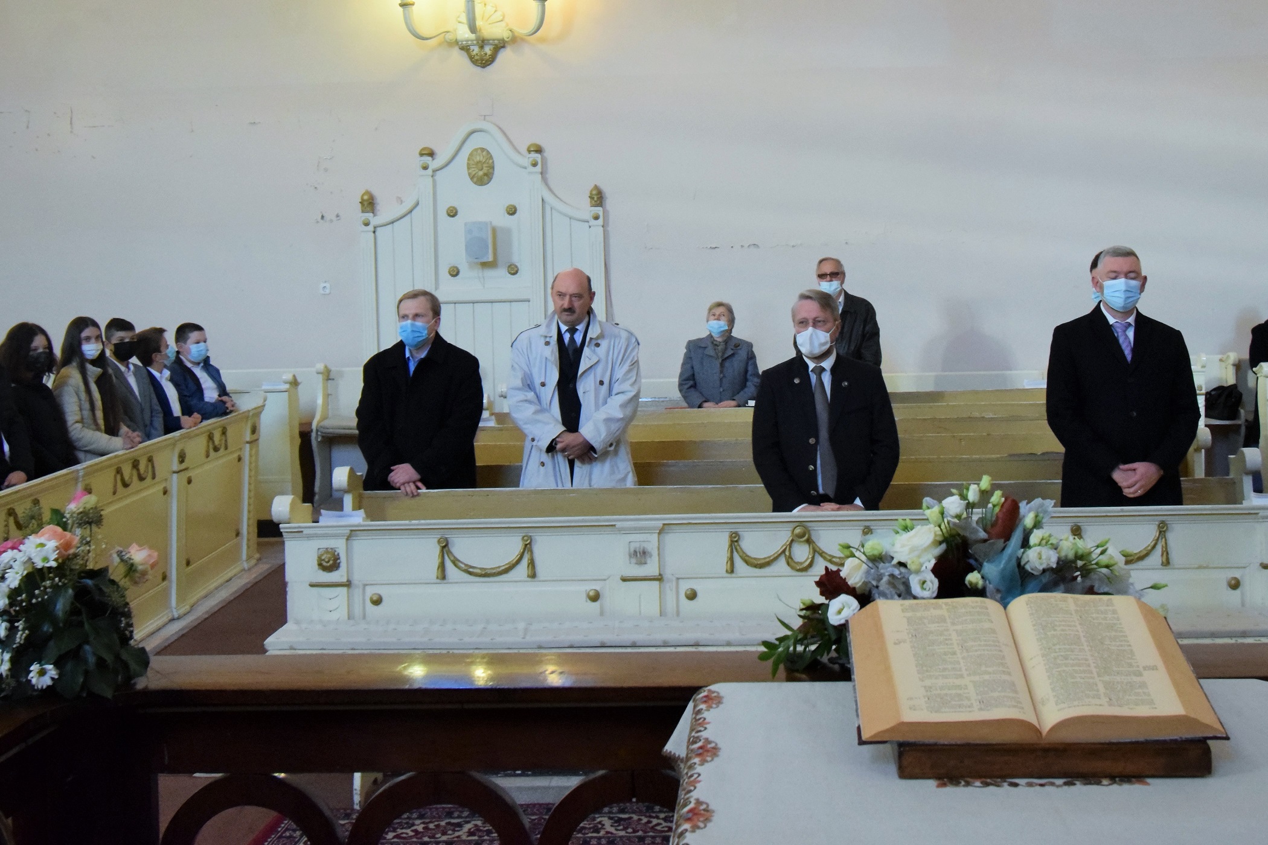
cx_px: 634
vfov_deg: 43.6
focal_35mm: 30
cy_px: 422
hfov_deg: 61.9
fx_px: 1057
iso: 3200
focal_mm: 20
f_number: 5.6
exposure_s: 1/125
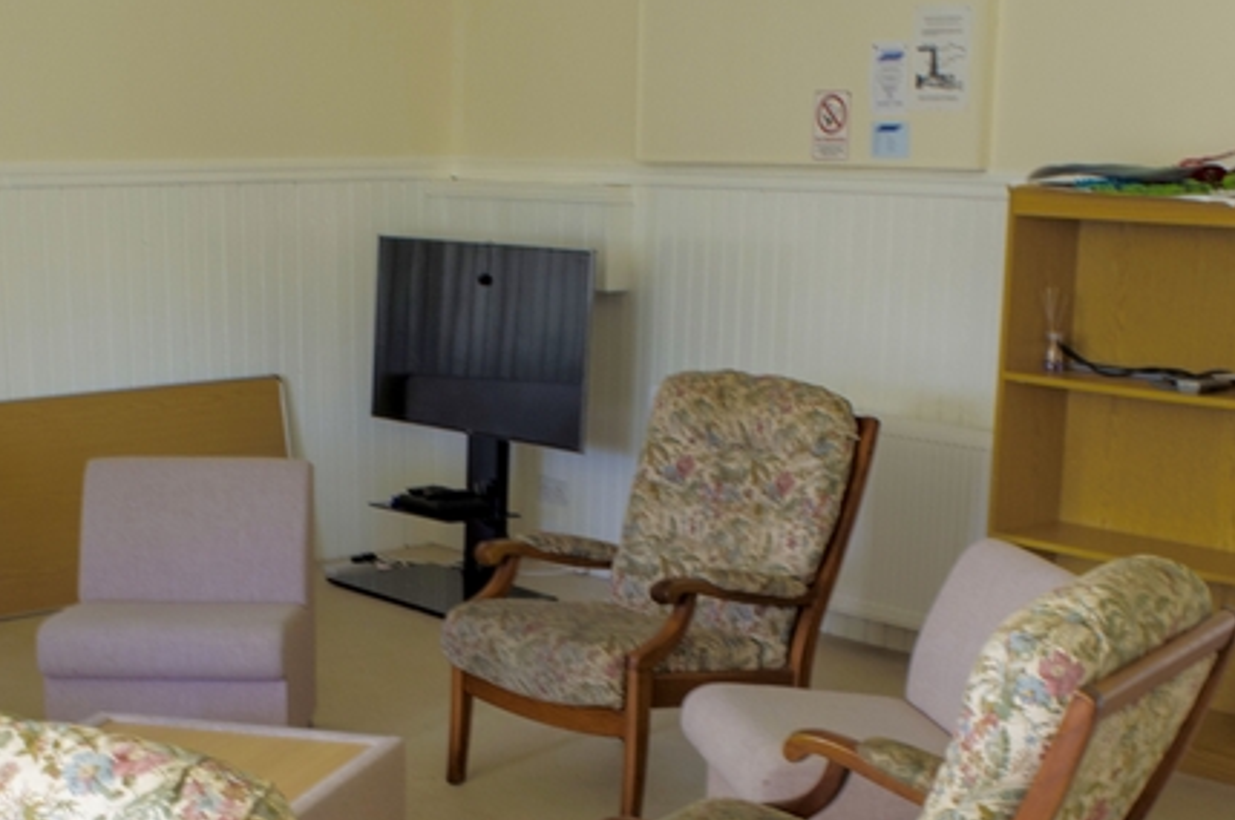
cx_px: 406
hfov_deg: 31.7
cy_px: 711
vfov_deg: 21.1
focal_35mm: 63
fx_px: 2159
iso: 200
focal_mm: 18
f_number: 11
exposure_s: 1/2.5
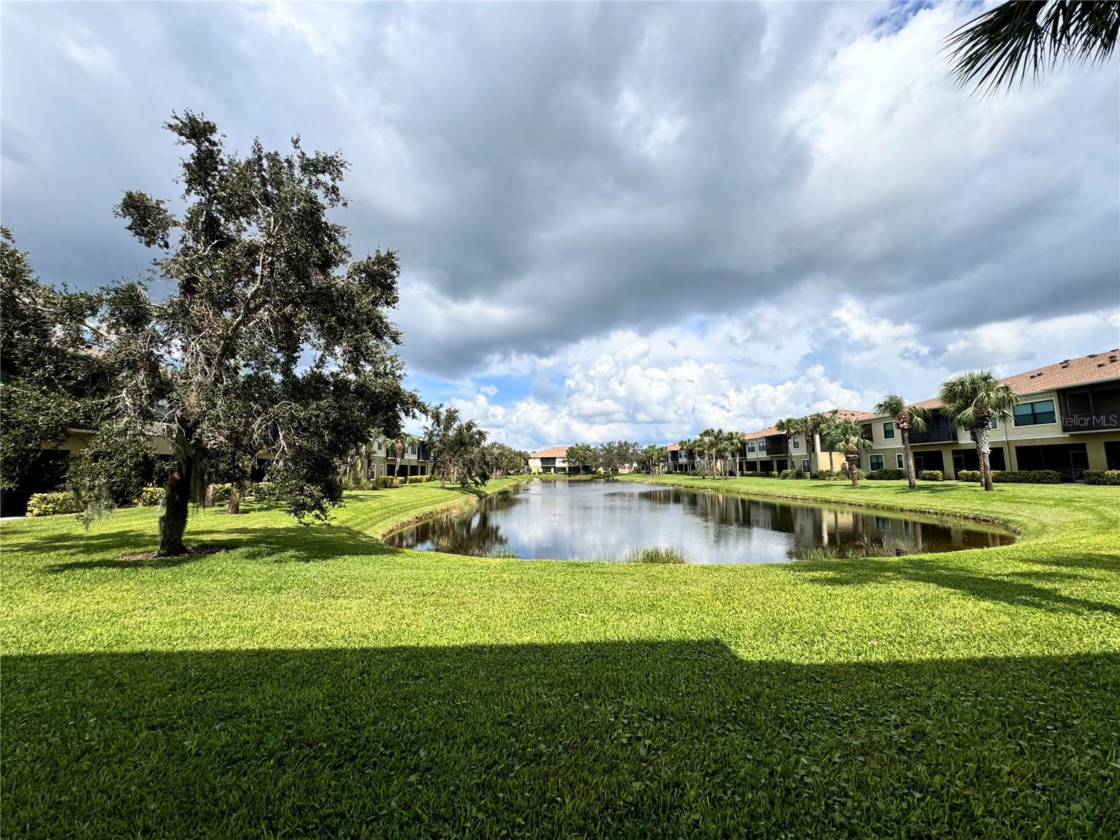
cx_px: 560
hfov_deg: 102.1
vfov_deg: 85.7
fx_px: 453
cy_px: 420
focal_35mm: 14
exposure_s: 1/2342
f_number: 2.2
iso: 50
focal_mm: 2.22
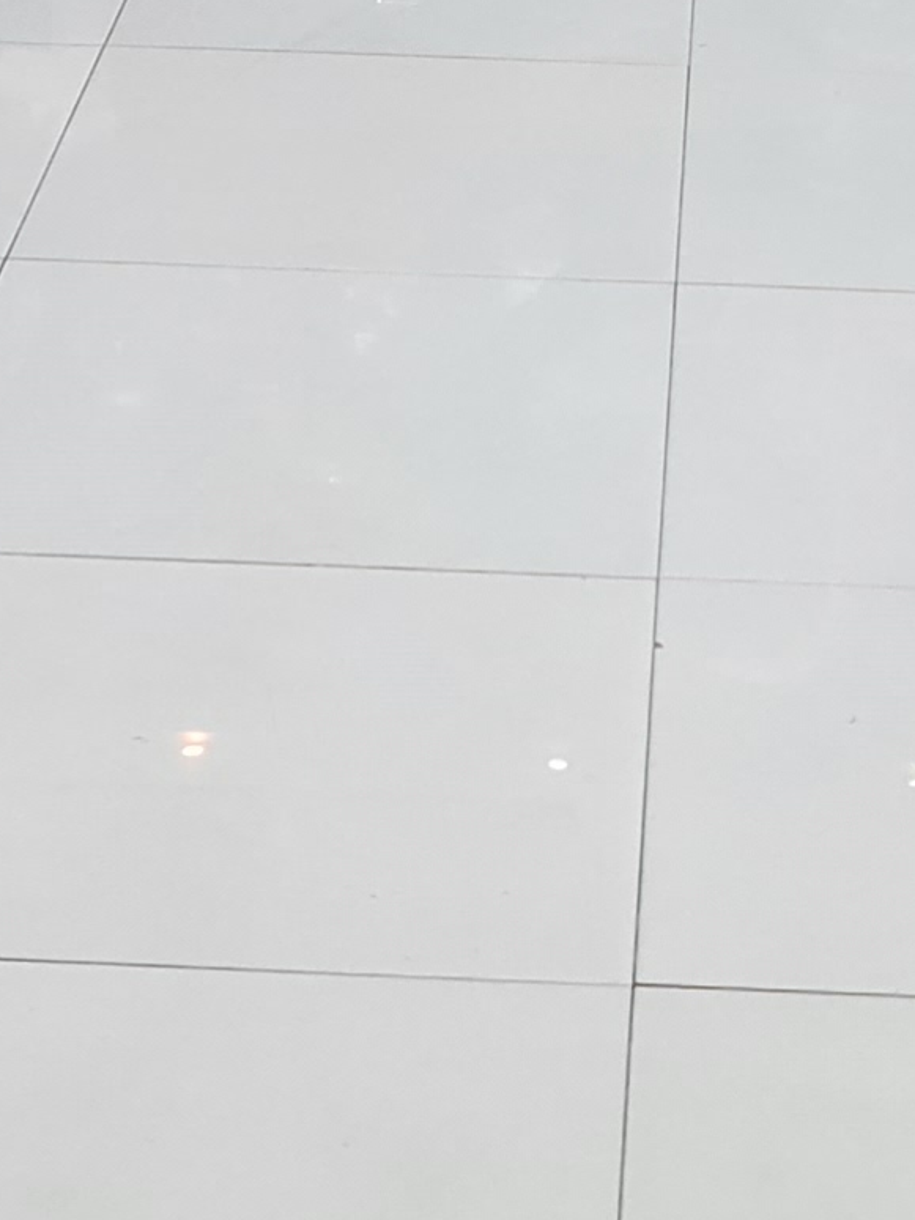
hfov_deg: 11.5
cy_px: -860
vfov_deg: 13.9
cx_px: 632
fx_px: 4548
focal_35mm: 129
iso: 320
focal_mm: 7
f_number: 1.8
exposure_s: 1/100
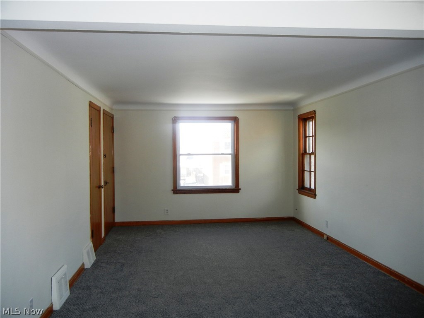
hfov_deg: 60.0
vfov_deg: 46.8
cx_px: 212
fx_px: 367
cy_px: 159
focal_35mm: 30
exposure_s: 1/130
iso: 160
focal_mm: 5.4
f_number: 3.5
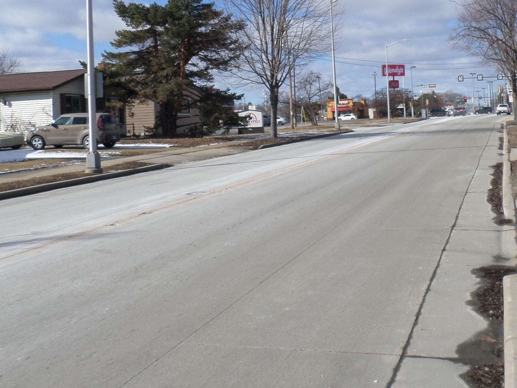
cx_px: 323
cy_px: 100
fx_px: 687
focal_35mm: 46
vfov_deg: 31.0
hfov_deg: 40.9
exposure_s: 1/2000
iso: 80
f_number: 2.5
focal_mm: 4.5
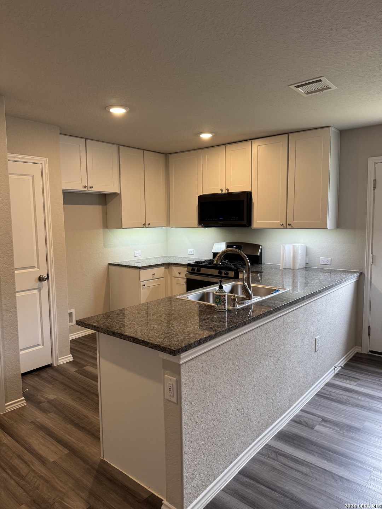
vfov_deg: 71.6
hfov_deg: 56.8
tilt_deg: -5.9
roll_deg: -0.1
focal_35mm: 24
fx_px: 353
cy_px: 254
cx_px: 191
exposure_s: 1/120
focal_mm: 6.76
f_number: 1.78
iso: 160
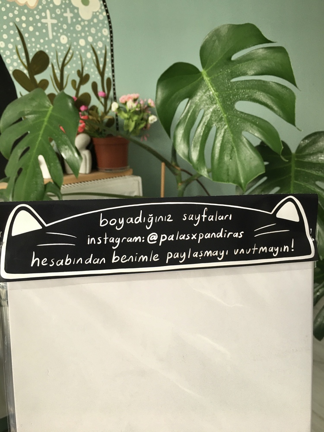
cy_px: 216
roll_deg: +2.6
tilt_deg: -13.6
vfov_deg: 61.7
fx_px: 362
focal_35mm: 29
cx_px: 162
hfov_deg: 48.2
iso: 50
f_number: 2.2
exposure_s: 1/33
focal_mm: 4.15
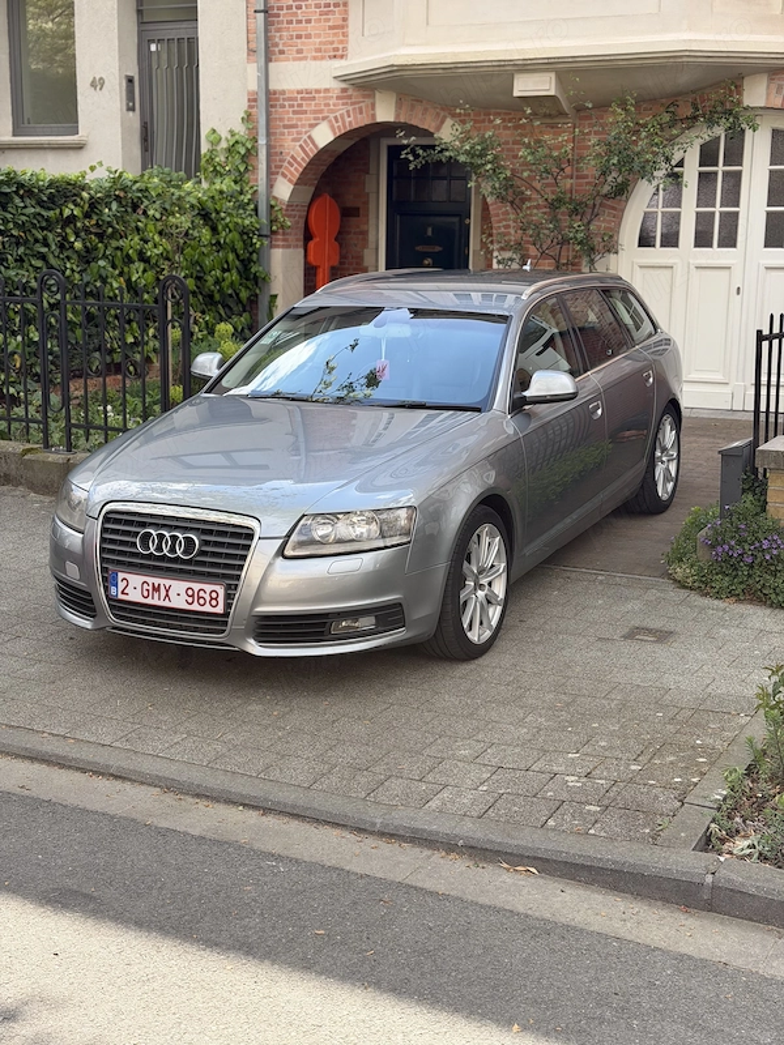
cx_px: 392
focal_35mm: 48
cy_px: 522
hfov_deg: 30.3
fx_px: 1450
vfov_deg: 39.7
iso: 80
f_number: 1.78
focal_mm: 6.76
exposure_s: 1/1353
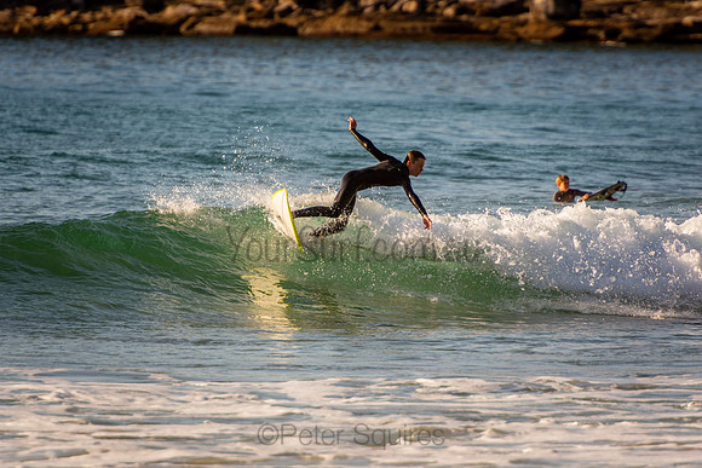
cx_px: 351
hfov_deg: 3.4
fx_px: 11702
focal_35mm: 600
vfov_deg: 2.3
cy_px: 234
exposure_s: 1/1250
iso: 360
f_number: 5.6
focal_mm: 400
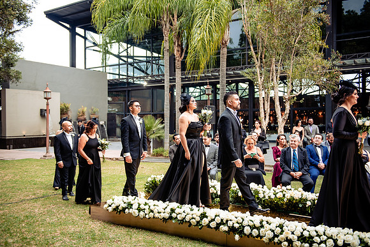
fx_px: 350
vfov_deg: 38.9
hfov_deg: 55.8
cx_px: 185
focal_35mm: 34
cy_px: 124
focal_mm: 34
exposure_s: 1/160
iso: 320
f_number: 2.8
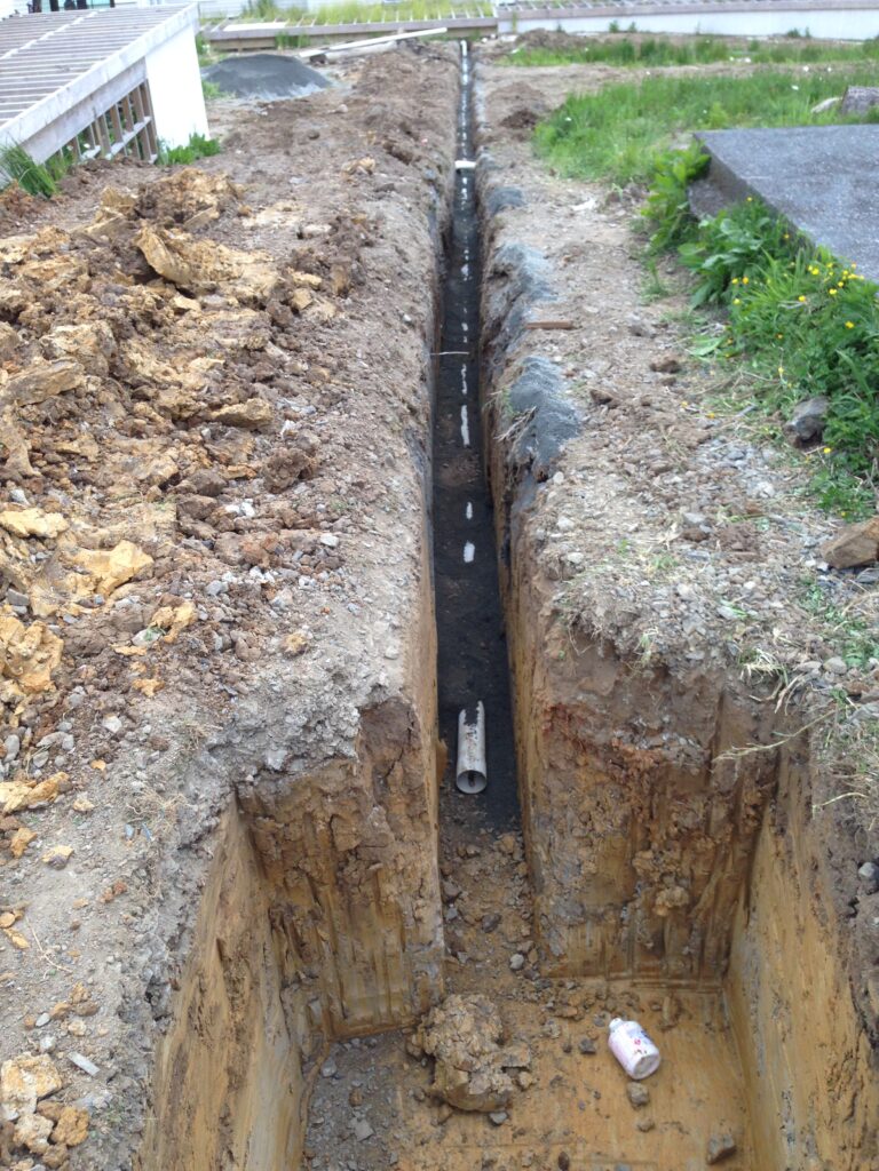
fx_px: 1117
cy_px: 586
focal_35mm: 33
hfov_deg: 42.9
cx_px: 440
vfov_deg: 55.4
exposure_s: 1/120
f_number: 2.4
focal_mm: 4.12
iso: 64
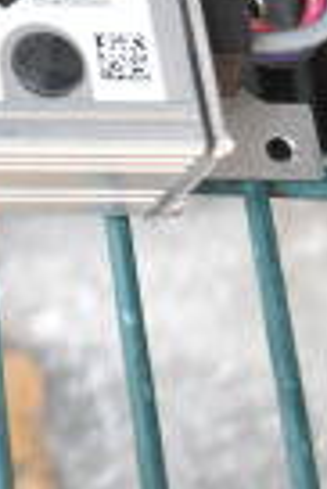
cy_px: -214
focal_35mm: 154
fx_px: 2096
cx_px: -676
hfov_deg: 7.7
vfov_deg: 12.7
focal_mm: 23
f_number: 5
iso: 1600
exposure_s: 1/100
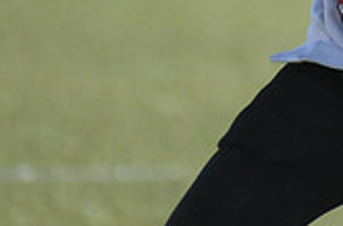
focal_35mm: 2005
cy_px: -169
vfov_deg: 0.7
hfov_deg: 1.0
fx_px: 19048
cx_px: 472
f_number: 4
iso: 1600
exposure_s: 1/4000
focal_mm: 380
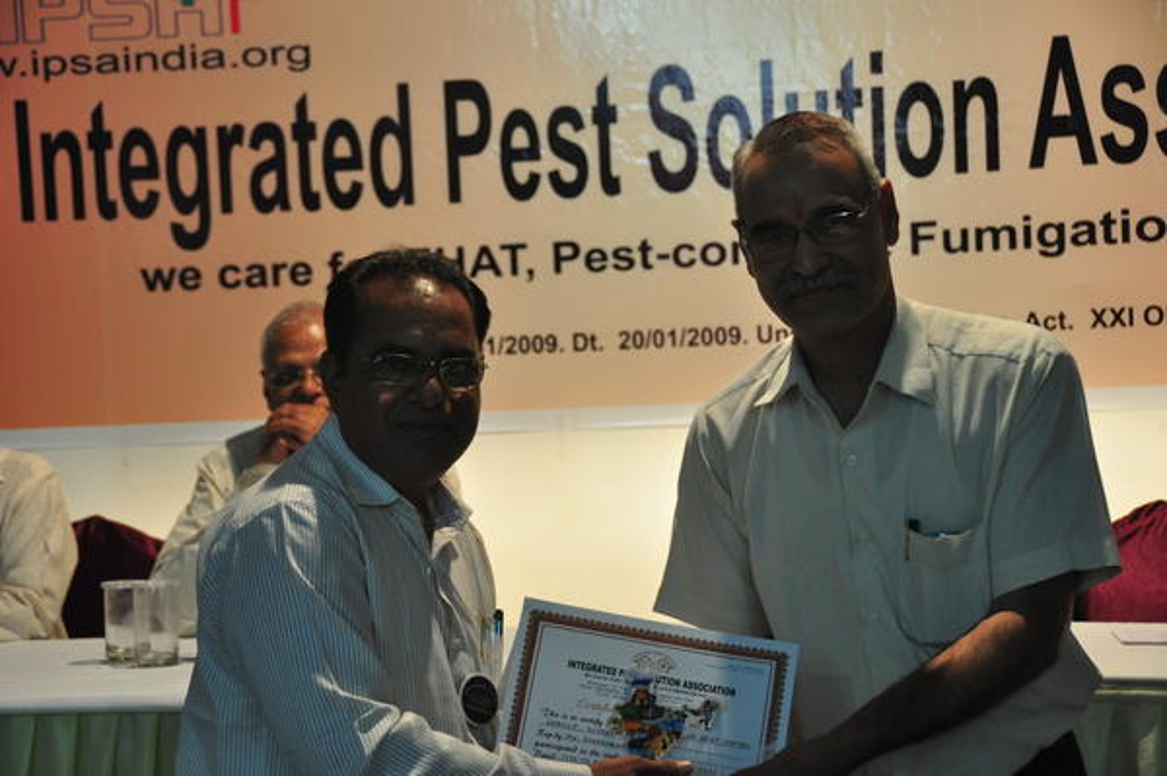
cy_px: 388
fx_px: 2672
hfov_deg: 24.6
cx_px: 584
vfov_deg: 16.5
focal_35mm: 82
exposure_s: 1/60
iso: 800
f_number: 5
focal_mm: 55
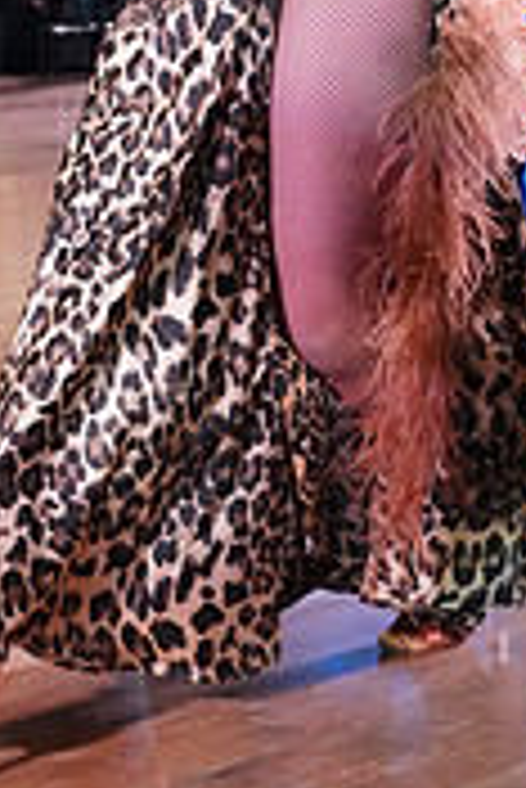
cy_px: -207
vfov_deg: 15.2
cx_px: 492
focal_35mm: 129
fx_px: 2821
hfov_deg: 10.6
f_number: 5
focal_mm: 39
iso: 5000
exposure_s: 1/320
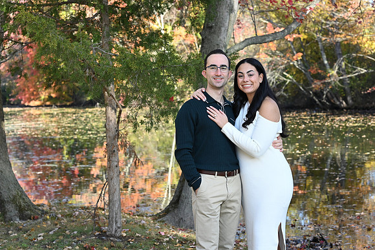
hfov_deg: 23.9
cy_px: 125
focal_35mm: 85
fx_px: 886
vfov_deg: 16.1
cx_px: 188
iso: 320
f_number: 7.1
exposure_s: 1/160
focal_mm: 85
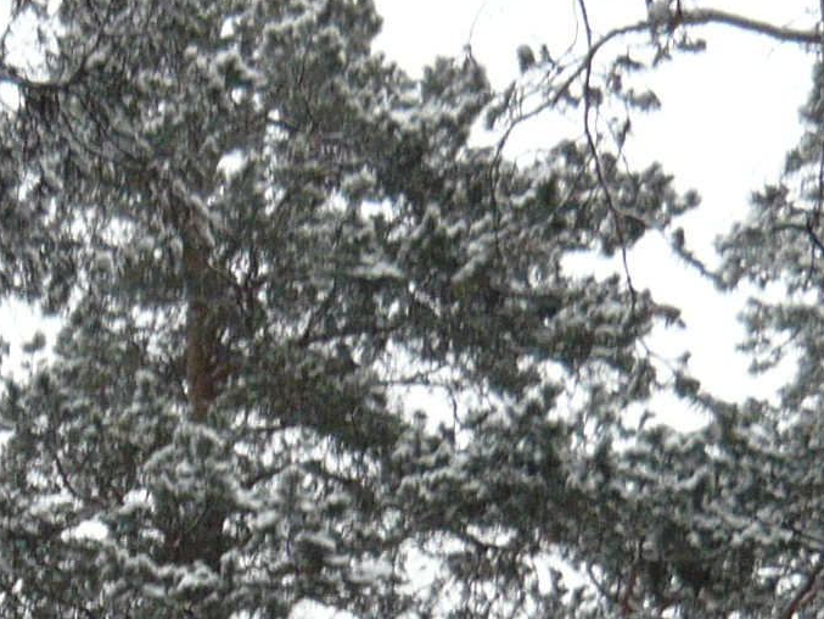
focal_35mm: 159
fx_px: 3786
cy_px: 785
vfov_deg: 9.2
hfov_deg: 12.1
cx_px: -231
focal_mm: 5.5
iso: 100
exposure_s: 1/30
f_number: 2.8
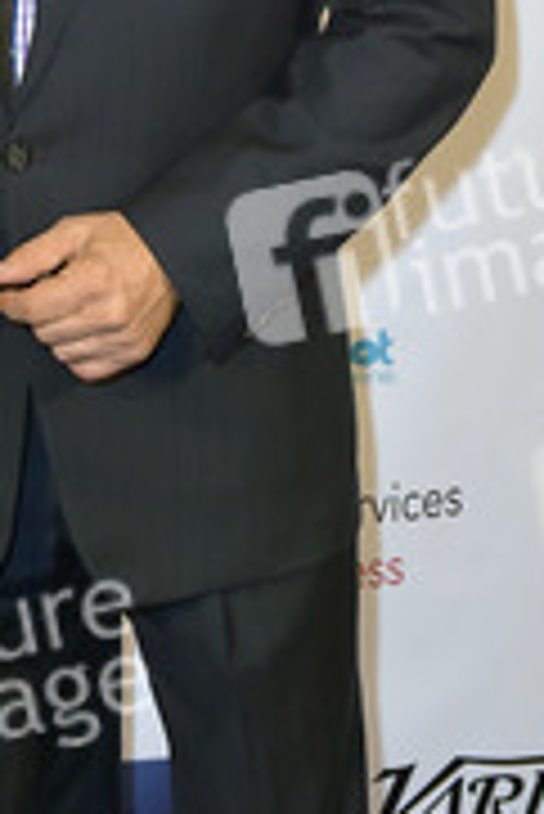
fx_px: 1900
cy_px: 13
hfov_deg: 16.1
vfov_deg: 23.2
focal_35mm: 84
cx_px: 52
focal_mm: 38
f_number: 4.5
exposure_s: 1/320
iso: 400
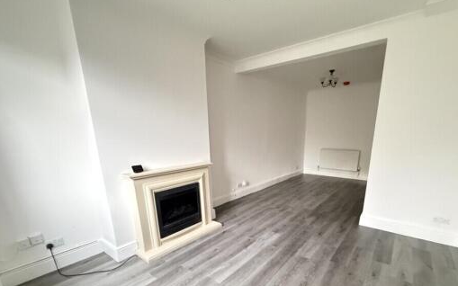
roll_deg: +0.9
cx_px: 246
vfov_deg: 66.1
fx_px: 212
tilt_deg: -14.5
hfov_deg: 94.2
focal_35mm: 17
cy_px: 191
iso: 1600
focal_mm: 2.22
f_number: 2.2
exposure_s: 1/25
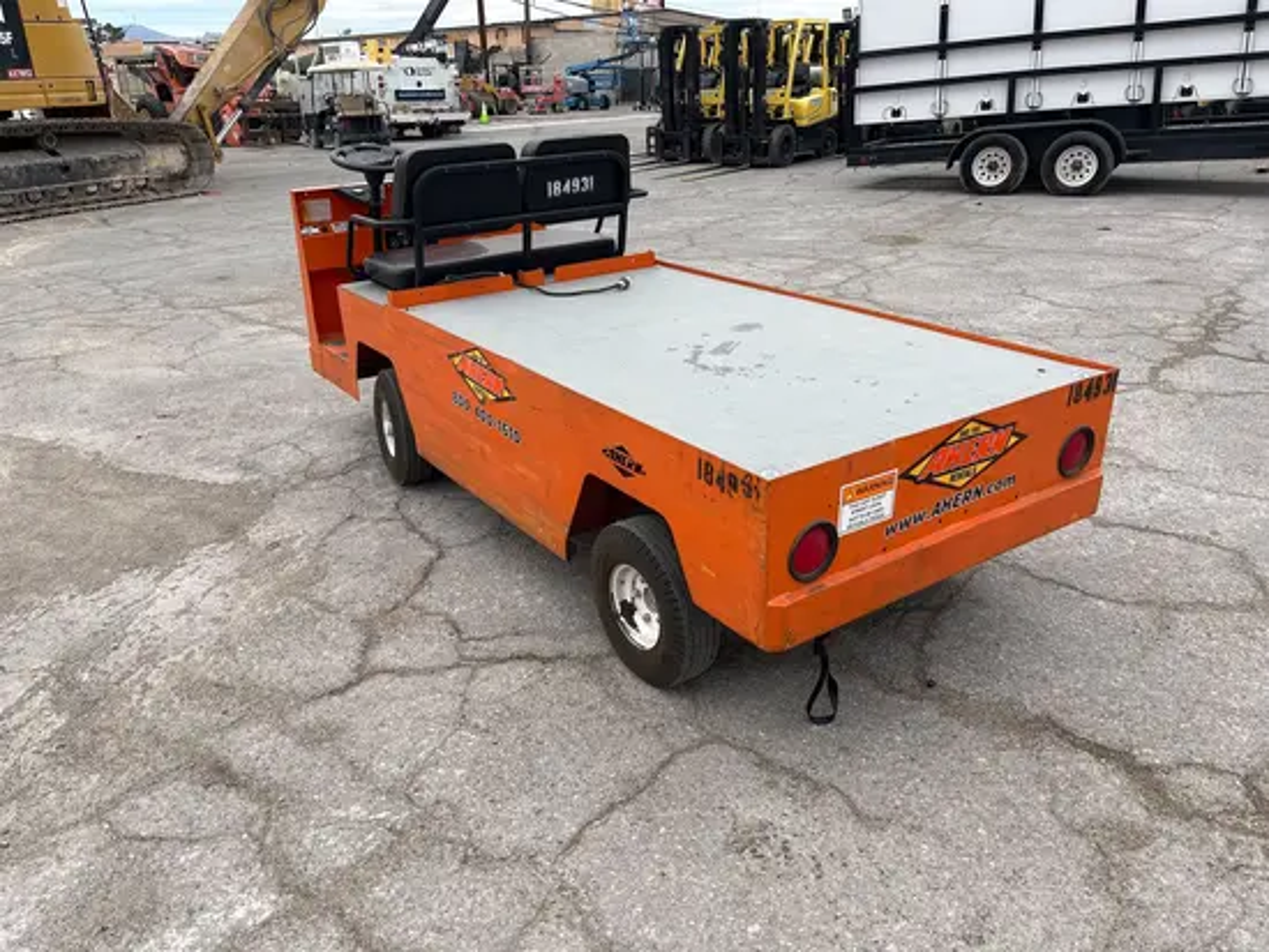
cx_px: 634
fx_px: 954
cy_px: 476
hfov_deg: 67.3
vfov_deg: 53.1
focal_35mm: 26
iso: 50
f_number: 1.6
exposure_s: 1/2410
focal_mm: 5.1
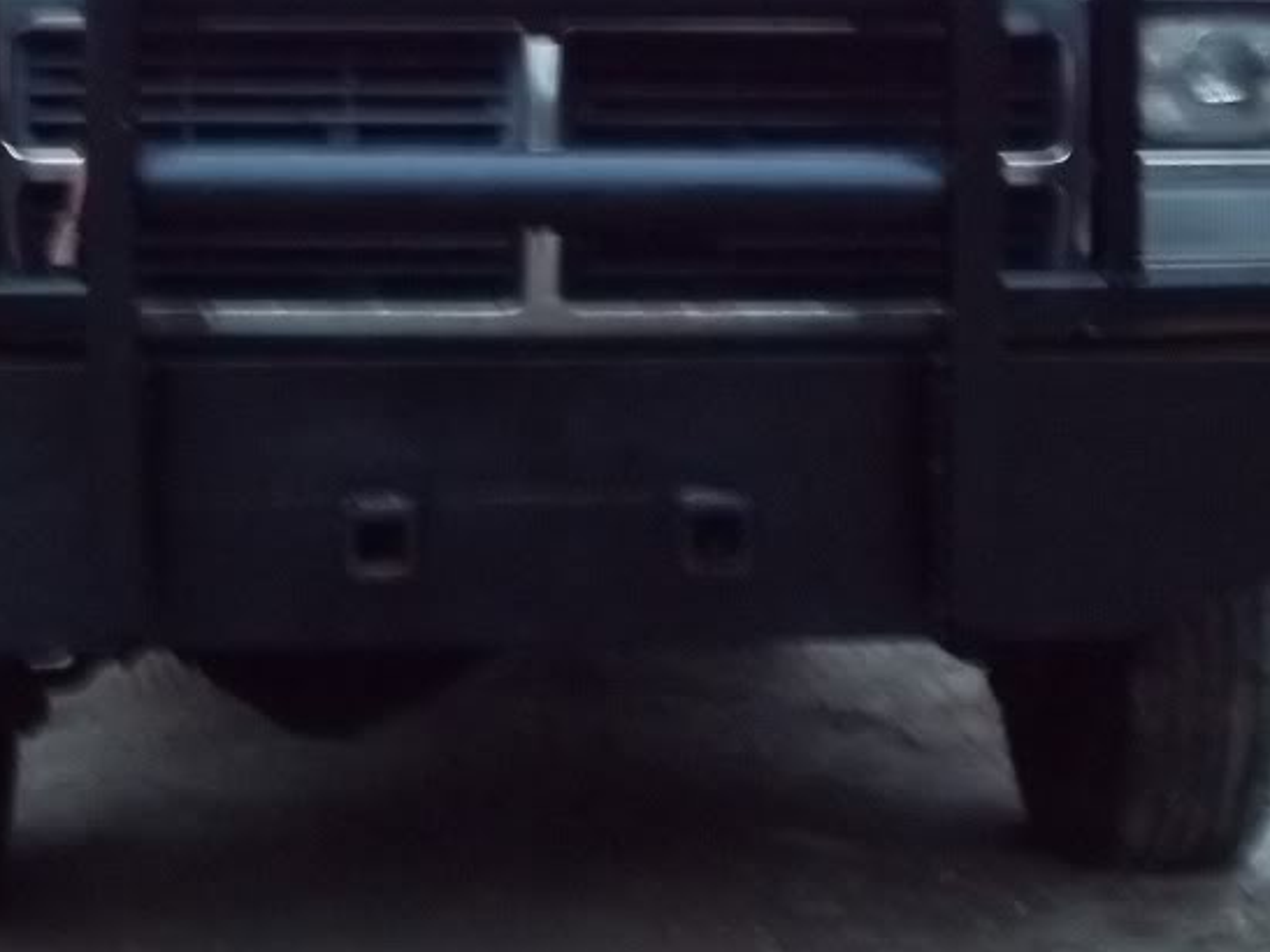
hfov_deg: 26.6
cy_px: 251
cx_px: 532
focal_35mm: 73
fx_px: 2678
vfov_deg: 20.0
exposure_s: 1/8
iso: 400
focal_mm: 7.1
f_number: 3.2
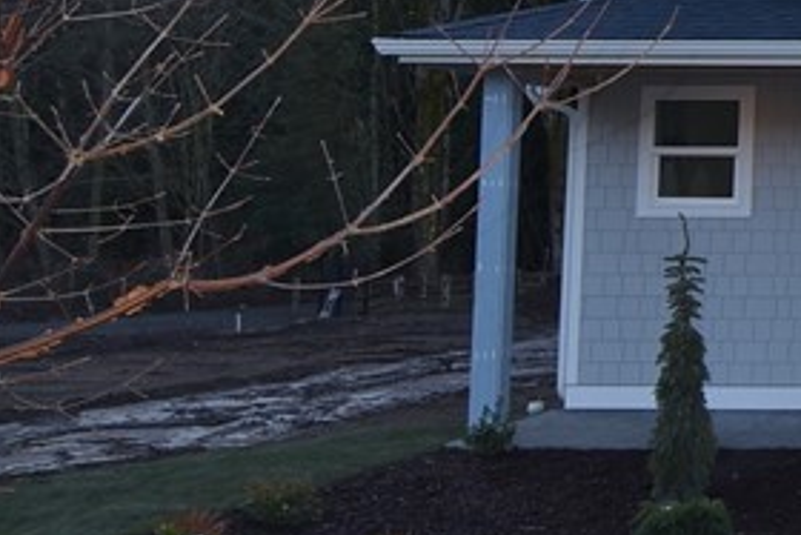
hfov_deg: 22.9
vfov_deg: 21.0
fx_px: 1423
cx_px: 1313
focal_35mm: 64
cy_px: 100
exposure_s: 1/125
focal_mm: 11
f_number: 5.6
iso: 100
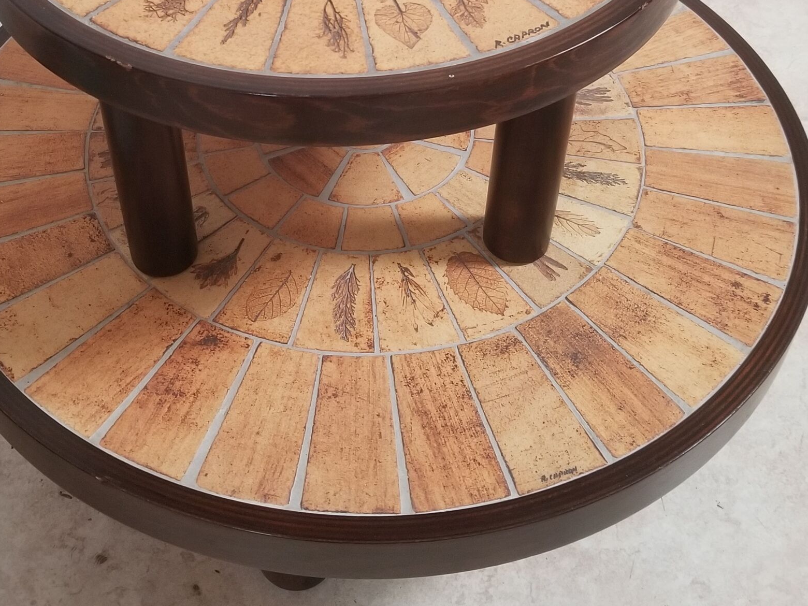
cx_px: 377
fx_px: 1120
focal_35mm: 48
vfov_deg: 29.7
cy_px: 134
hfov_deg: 39.6
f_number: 1.7
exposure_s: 1/25
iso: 250
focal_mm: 4.25
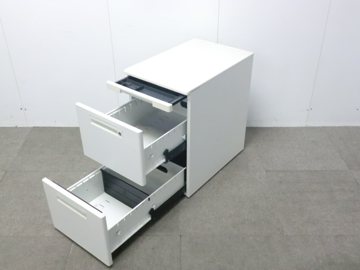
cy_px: 135
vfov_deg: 37.7
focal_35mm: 38
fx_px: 395
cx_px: 180
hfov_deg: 49.0
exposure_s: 1/40
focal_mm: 6.9
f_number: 3.9
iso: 800
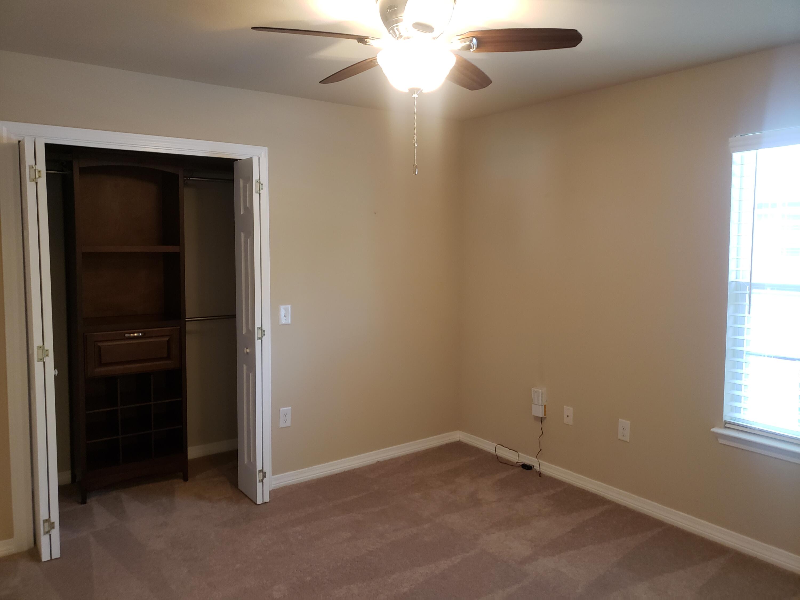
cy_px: 300
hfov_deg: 67.3
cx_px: 400
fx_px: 601
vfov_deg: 53.1
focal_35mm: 26
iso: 250
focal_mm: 4.3
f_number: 1.5
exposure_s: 1/20
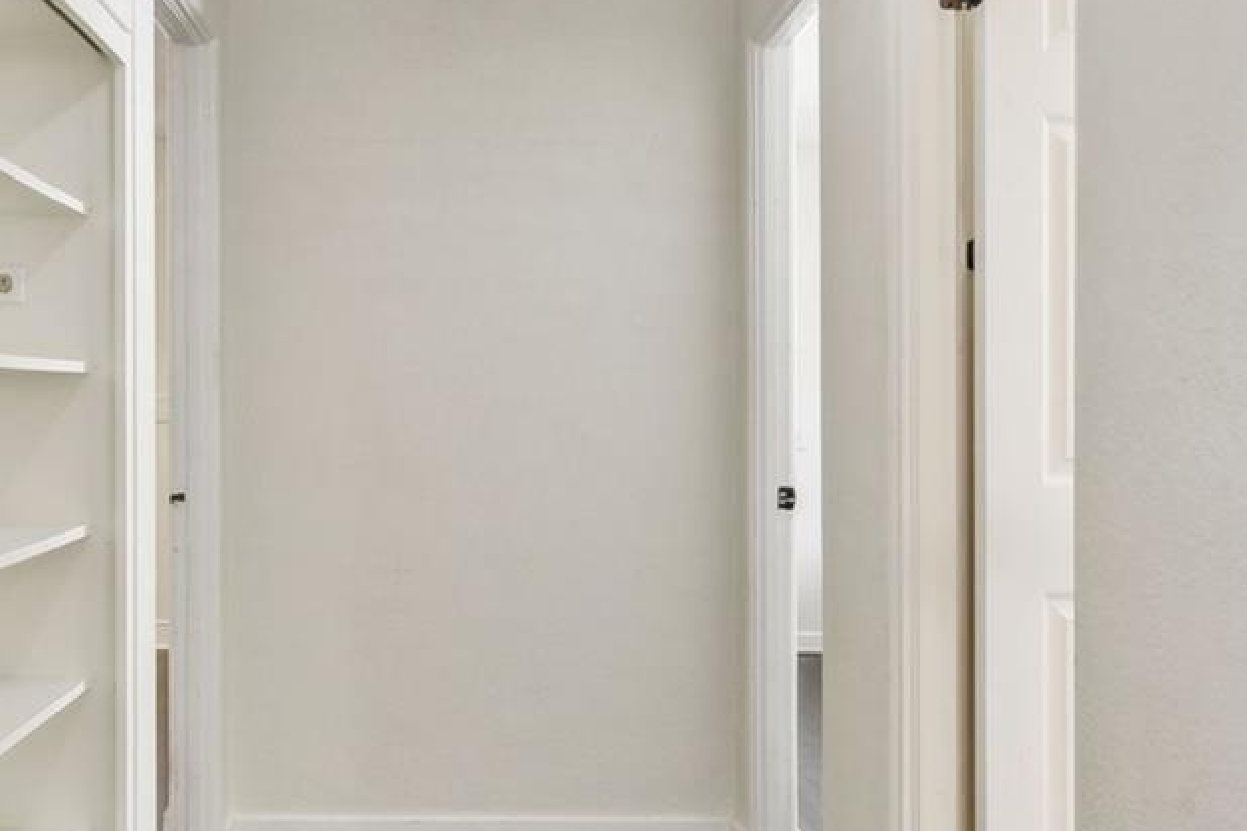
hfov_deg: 44.2
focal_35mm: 44
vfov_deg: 30.5
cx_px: 484
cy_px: 435
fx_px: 1524
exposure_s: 1/10
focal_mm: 17
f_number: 9
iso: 400
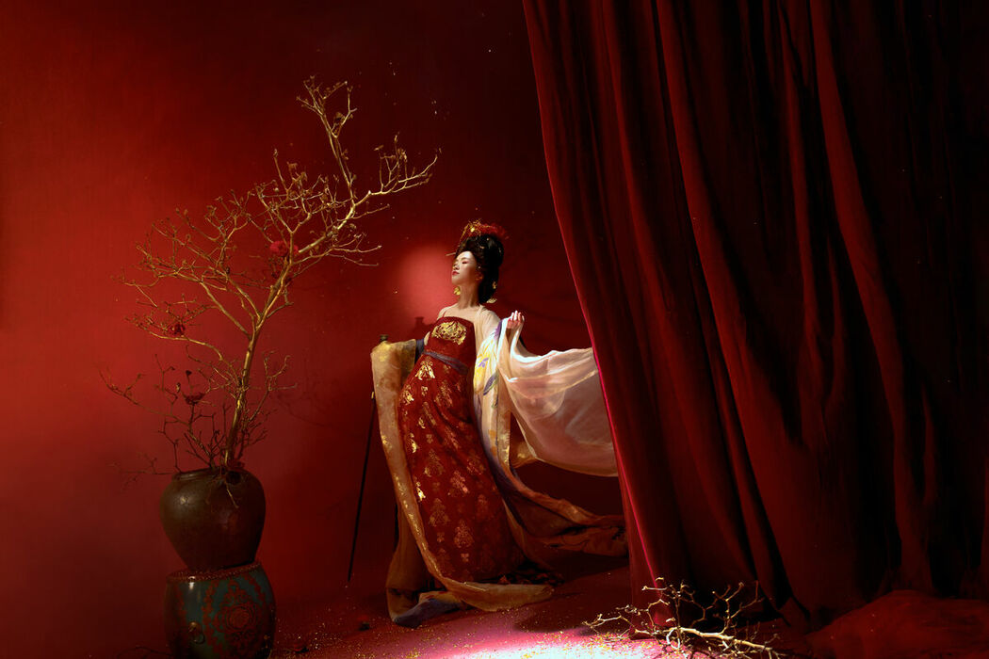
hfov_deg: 51.9
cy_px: 330
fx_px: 1016
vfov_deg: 35.9
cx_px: 494
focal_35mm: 37
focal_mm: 37
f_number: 2.8
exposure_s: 1/400
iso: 1000
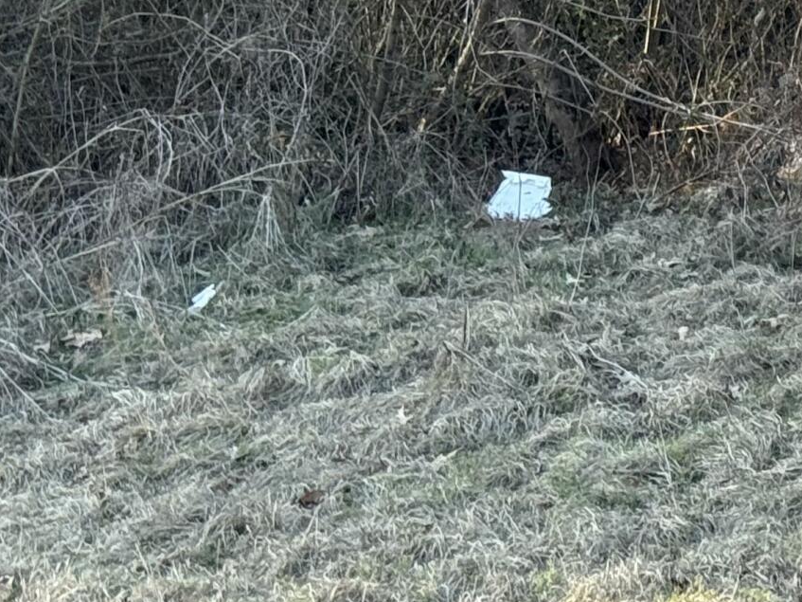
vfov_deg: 8.6
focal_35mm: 170
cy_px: -134
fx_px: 3938
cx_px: 1372
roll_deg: -3.7
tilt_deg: -1.7
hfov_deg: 11.0
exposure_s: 1/407
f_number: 1.78
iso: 64
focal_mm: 6.76
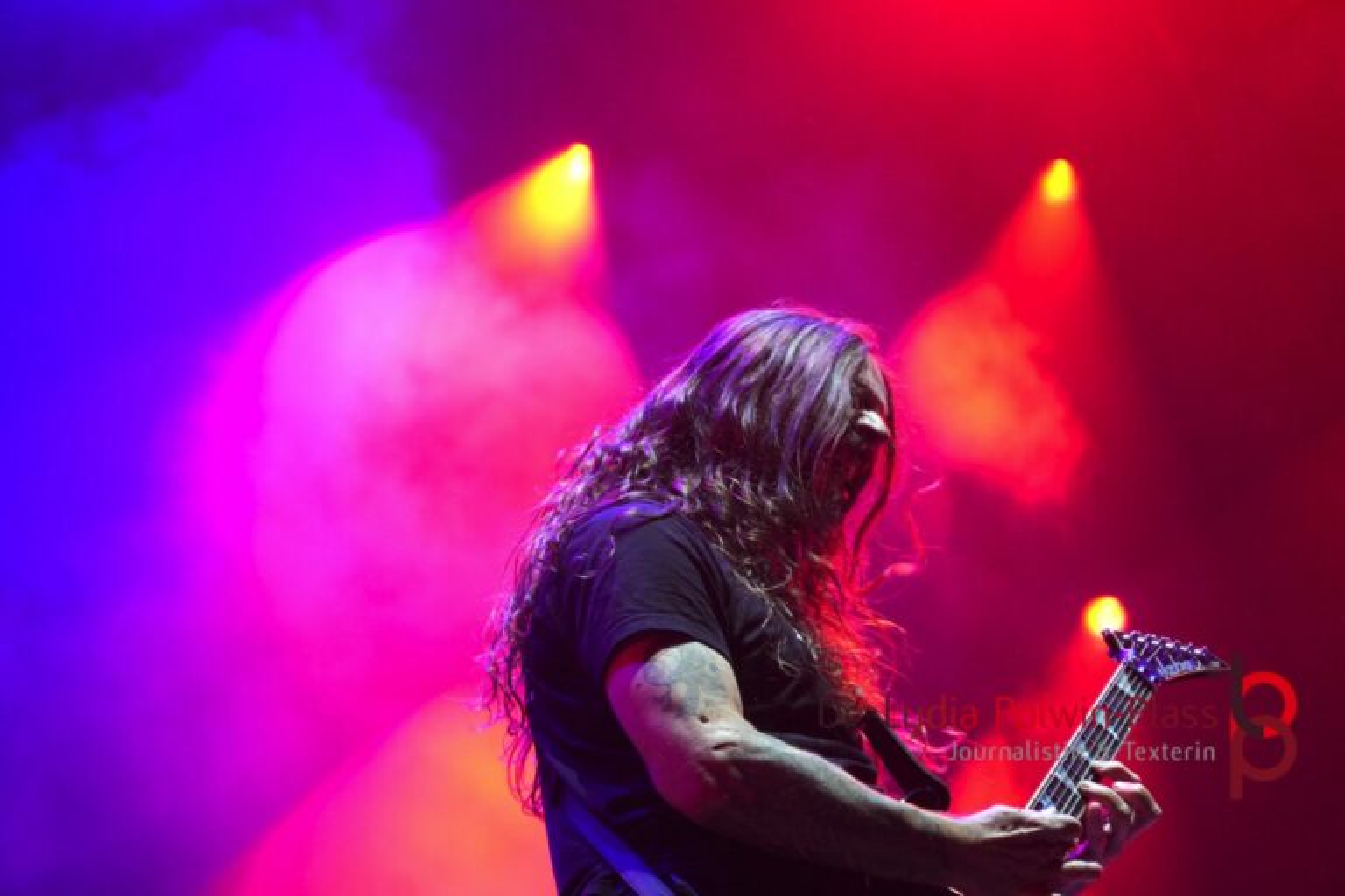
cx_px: 672
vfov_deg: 6.9
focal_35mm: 198
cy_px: 448
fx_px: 7397
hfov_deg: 10.4
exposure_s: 1/250
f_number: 5.6
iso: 2500
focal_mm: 132
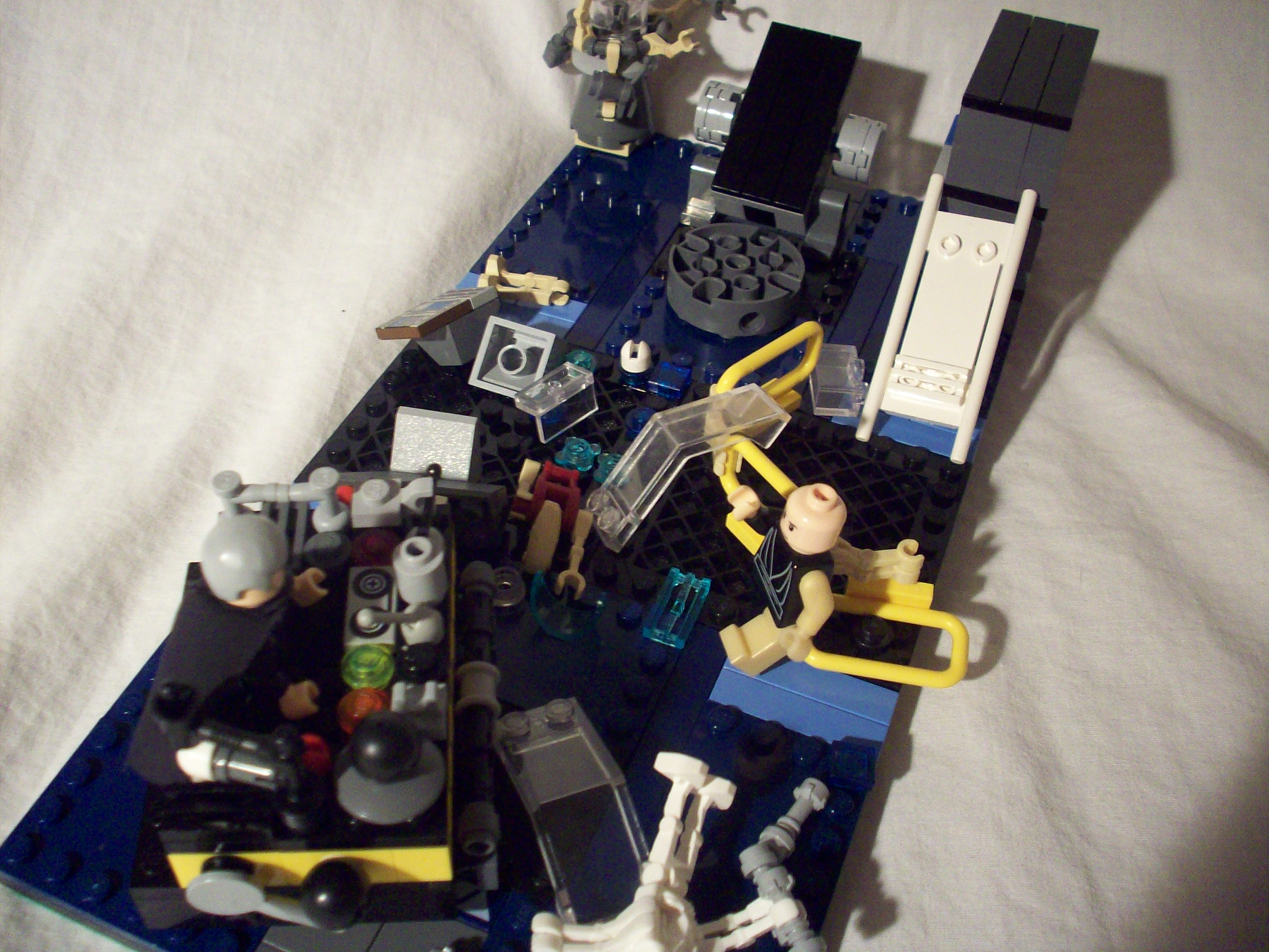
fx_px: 1356
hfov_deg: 50.1
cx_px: 634
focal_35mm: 37
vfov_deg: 38.7
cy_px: 476
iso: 200
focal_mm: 6.2
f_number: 2.8
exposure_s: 1/8
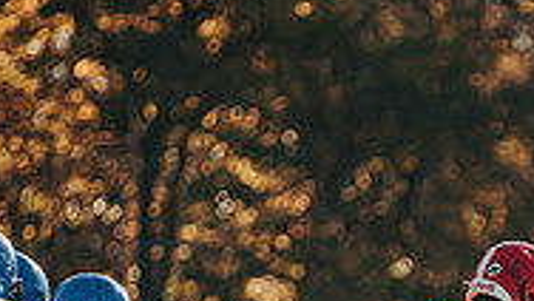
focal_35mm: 646
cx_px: 477
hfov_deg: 3.3
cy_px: 504
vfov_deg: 1.9
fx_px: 9152
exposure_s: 1/2000
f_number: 3.2
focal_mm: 200
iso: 250
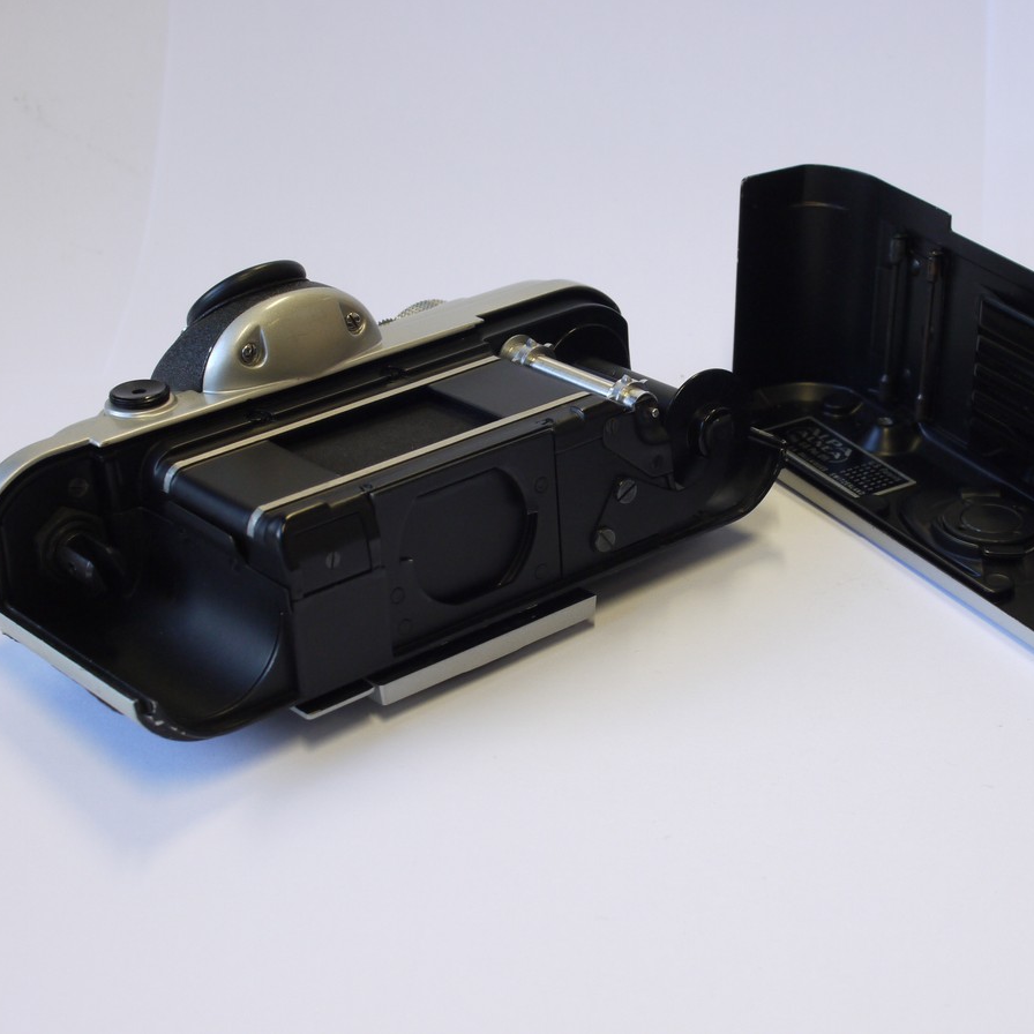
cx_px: 639
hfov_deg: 24.3
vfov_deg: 24.3
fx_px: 2399
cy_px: 517
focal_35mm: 71
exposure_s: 1/30
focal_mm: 30
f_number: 8
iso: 400
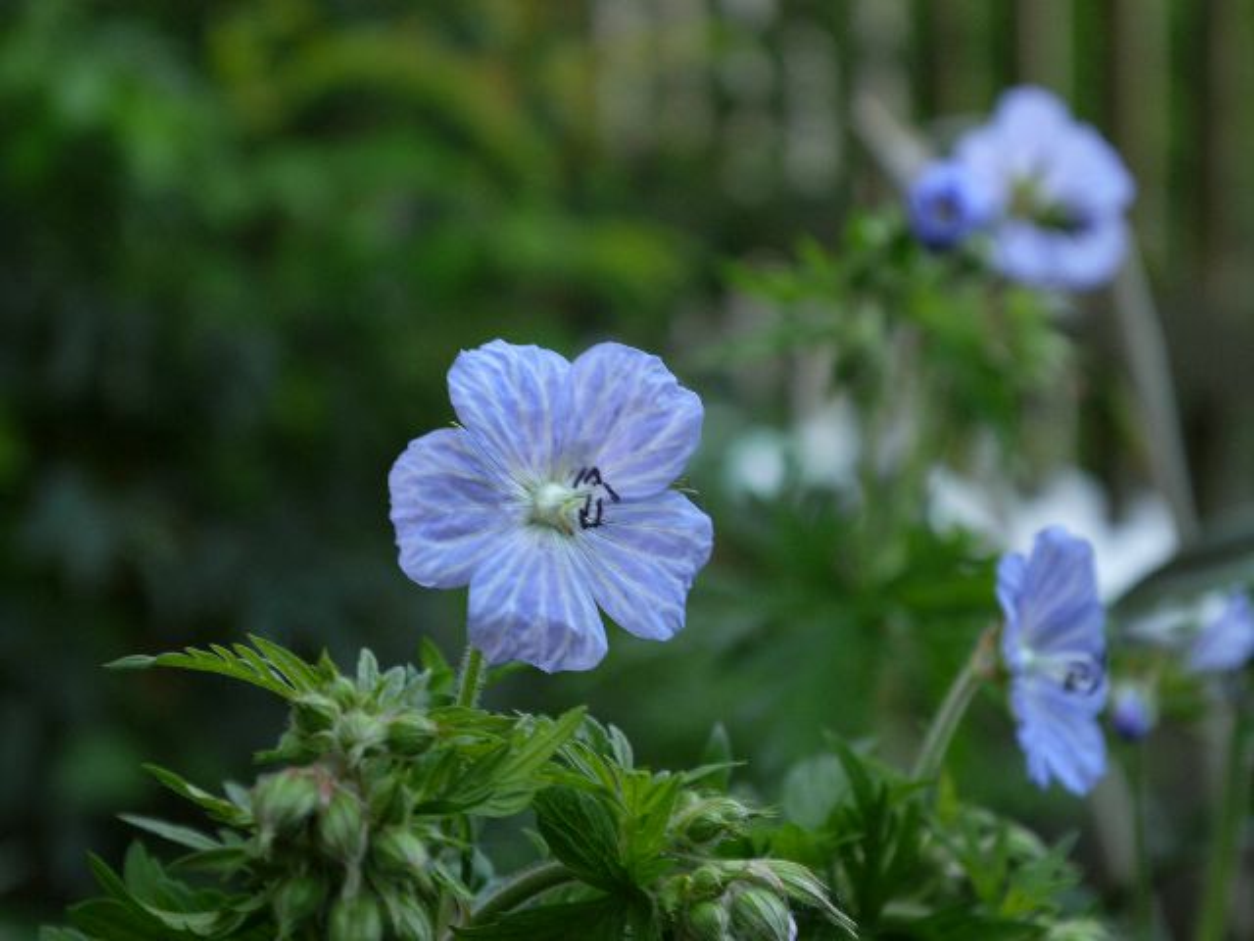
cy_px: 470
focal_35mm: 86
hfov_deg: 22.8
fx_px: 3115
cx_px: 627
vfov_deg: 17.2
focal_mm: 43
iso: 160
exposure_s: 1/30
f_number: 5.6
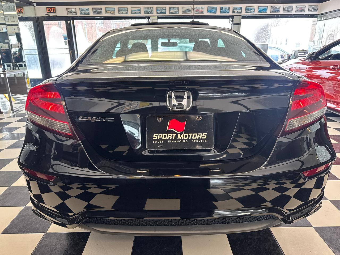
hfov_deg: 71.6
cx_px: 170
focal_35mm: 24
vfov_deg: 56.8
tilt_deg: -17.3
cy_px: 128
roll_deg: +0.1
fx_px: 236
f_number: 1.78
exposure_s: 1/120
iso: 160
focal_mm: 6.76
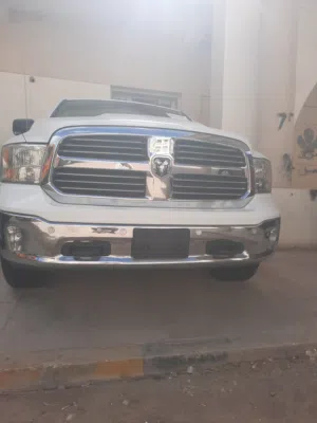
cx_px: 158
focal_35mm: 25
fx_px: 305
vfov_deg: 69.4
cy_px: 212
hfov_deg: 54.9
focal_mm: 4.6
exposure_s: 1/894
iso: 32
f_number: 2
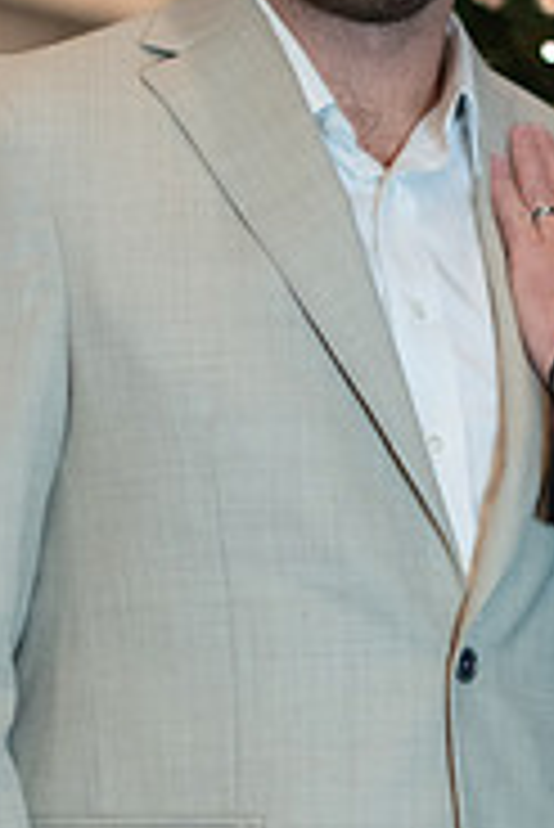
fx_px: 4124
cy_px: 326
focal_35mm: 179
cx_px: 605
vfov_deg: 11.5
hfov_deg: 7.6
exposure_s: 1/320
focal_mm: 50
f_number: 1.8
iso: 1250
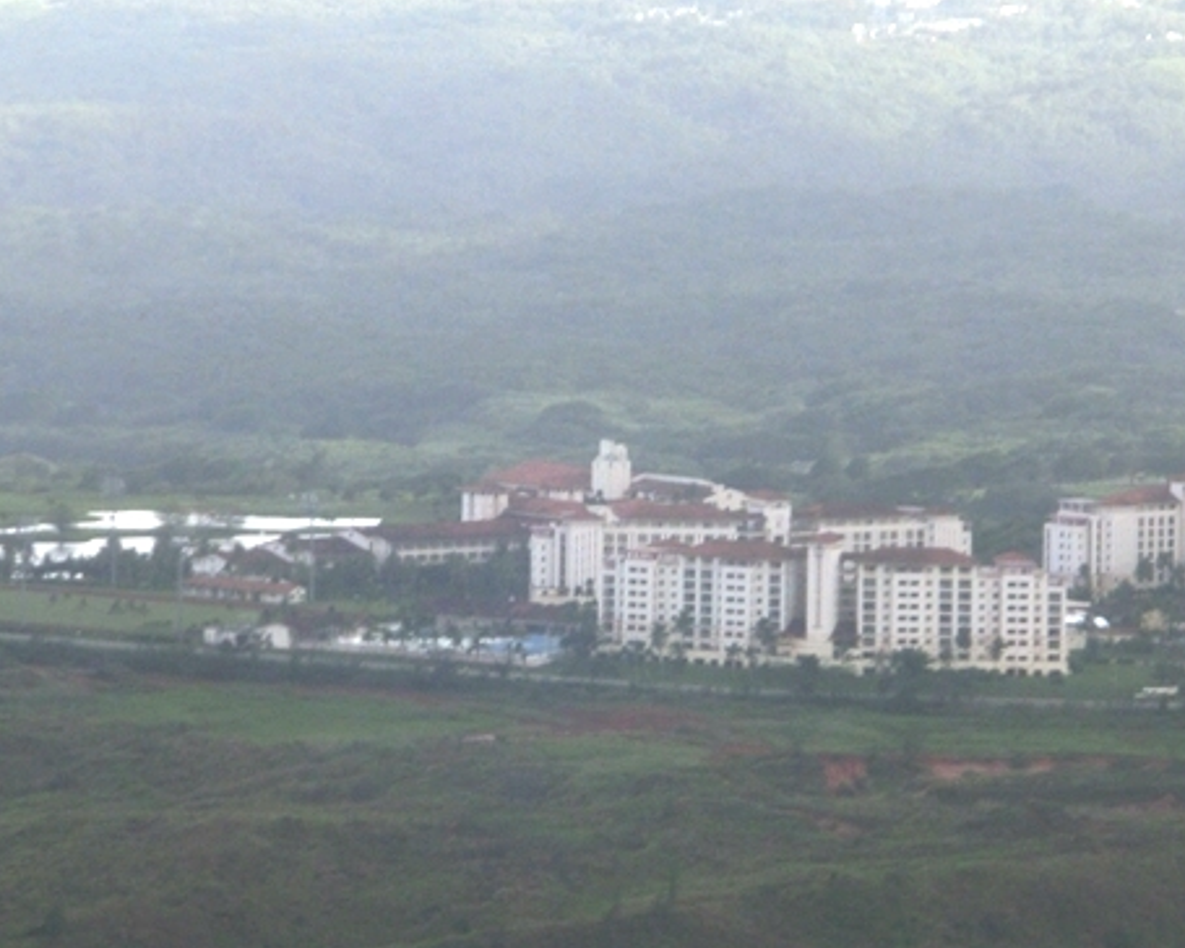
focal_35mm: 374
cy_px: 599
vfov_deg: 4.1
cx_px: 490
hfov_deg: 5.2
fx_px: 13117
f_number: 5.7
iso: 125
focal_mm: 38.58
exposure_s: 1/200
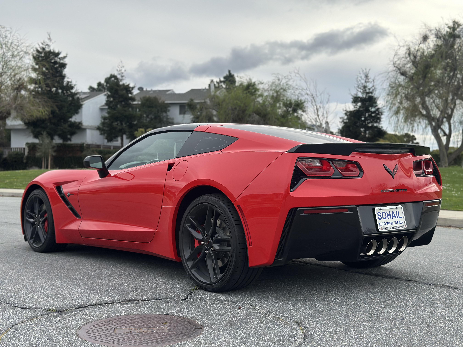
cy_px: 174
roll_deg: -0.6
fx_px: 642
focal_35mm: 48
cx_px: 232
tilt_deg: -0.2
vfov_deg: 30.3
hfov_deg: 39.7
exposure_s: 1/2732
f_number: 1.78
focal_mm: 6.86
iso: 100
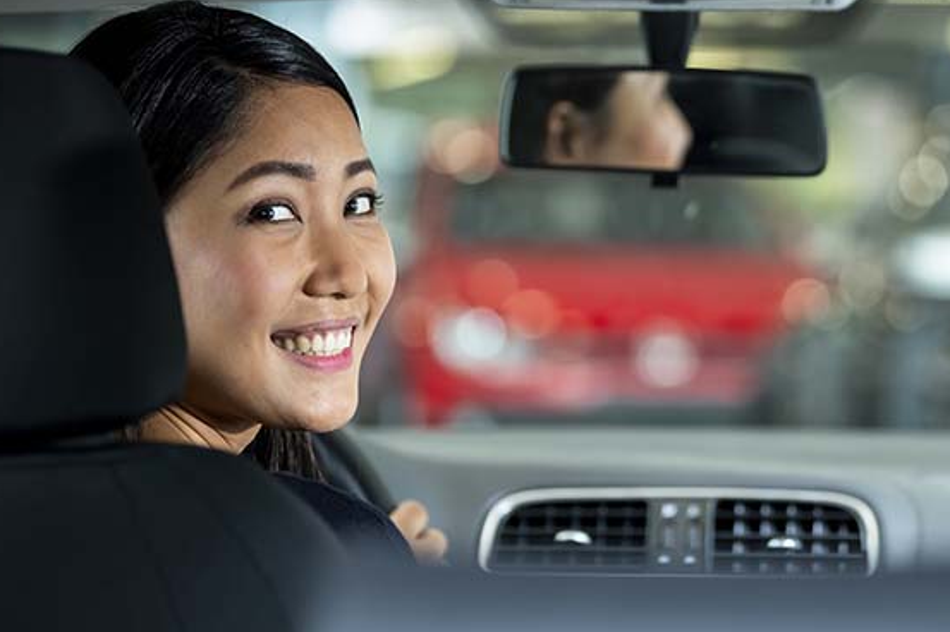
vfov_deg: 8.3
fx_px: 4351
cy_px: 319
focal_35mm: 165
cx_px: 691
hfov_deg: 12.4
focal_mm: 95
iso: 800
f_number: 2.8
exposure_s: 1/320
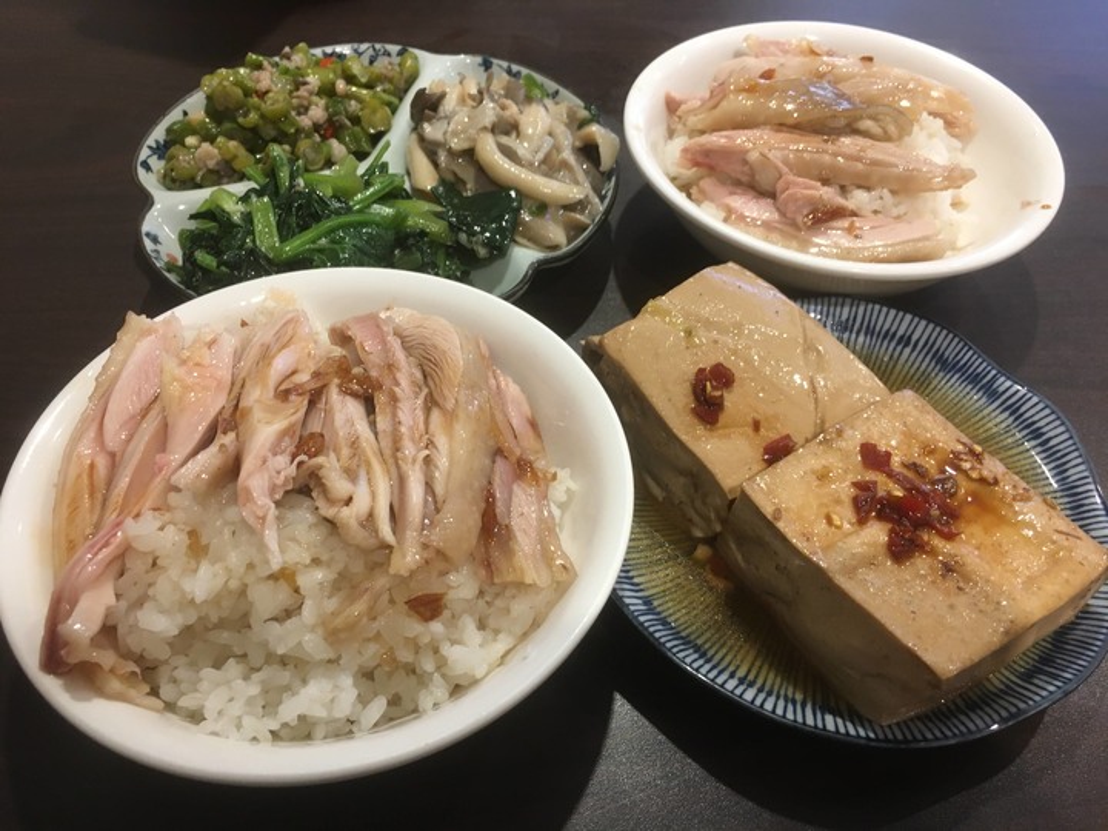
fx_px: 928
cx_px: 554
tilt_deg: -48.8
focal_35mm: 29
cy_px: 416
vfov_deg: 48.2
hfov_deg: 61.7
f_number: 2.2
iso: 100
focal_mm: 4.15
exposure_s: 1/30
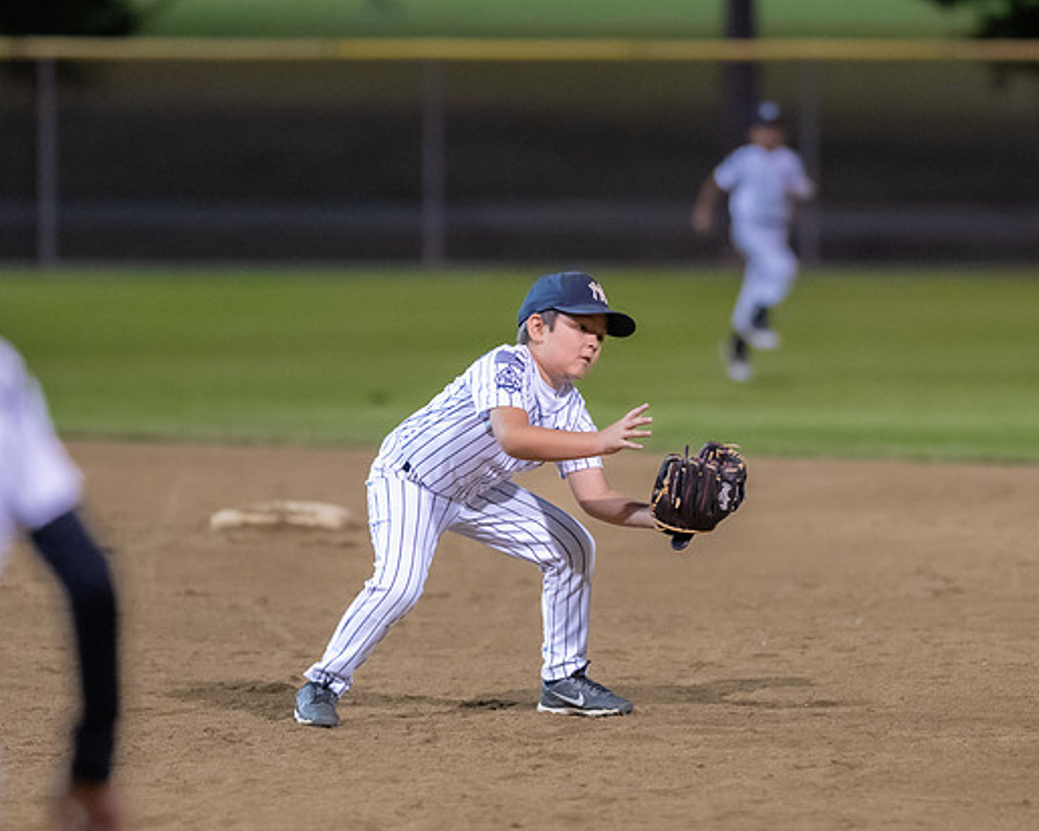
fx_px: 9194
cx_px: 557
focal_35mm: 299
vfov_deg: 5.2
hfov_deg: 6.5
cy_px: 339
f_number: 1.8
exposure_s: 1/1000
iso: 2500
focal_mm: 135
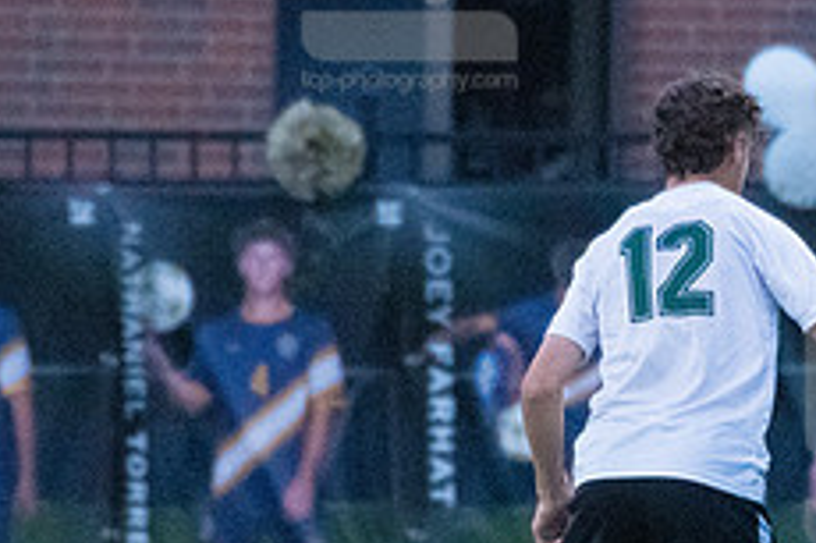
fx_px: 35130
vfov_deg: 0.9
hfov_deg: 1.3
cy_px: 454
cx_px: 912
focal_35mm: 1551
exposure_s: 1/2000
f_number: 5.6
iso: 6400
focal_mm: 410
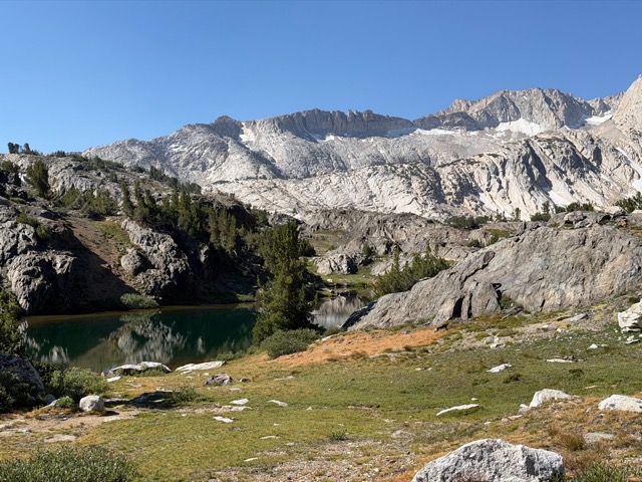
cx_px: 321
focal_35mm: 48
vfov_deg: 30.3
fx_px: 890
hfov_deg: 39.7
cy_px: 241
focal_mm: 6.76
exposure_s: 1/4329
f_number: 1.78
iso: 64
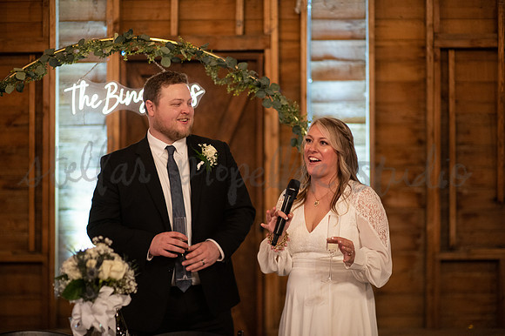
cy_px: 168
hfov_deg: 23.9
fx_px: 1192
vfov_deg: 16.1
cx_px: 252
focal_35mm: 85
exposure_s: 1/200
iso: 2500
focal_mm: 85
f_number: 1.4
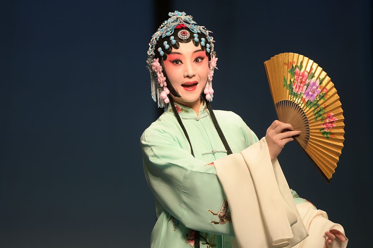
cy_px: 124
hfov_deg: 8.6
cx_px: 186
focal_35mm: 240
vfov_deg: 5.7
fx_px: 2486
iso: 400
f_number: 2.8
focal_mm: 200
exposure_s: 1/500
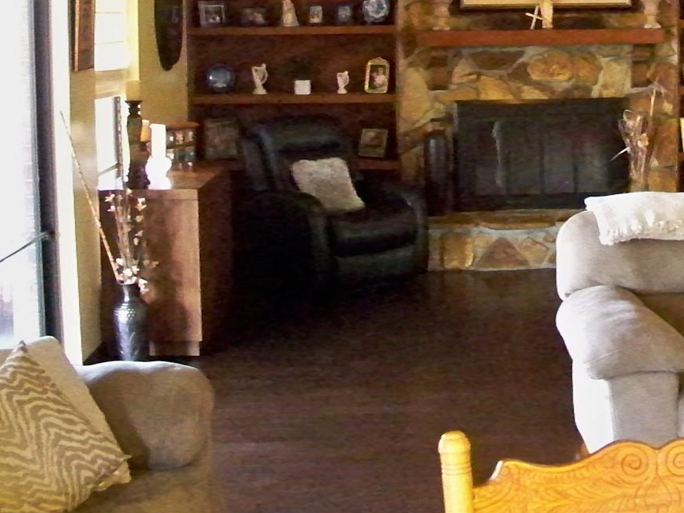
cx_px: 560
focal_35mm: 61
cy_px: 41
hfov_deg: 30.8
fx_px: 1205
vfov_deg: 23.3
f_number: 2.8
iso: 3200
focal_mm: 5.85
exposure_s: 1/30
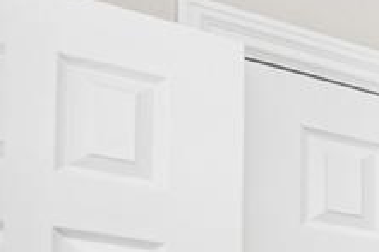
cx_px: 1192
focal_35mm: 116
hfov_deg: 10.7
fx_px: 1220
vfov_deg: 10.5
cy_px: 566
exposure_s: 1/4
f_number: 8
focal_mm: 16
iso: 100
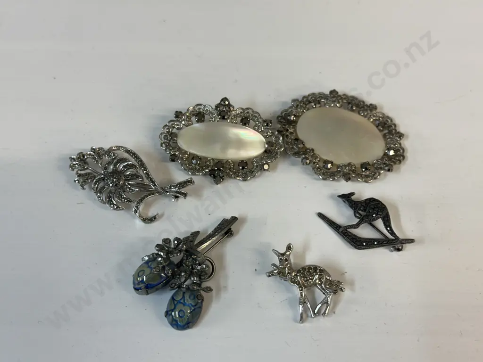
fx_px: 670
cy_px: 181
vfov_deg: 30.3
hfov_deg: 39.7
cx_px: 242
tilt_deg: -55.4
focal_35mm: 48
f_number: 1.78
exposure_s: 1/50
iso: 64
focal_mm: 6.86
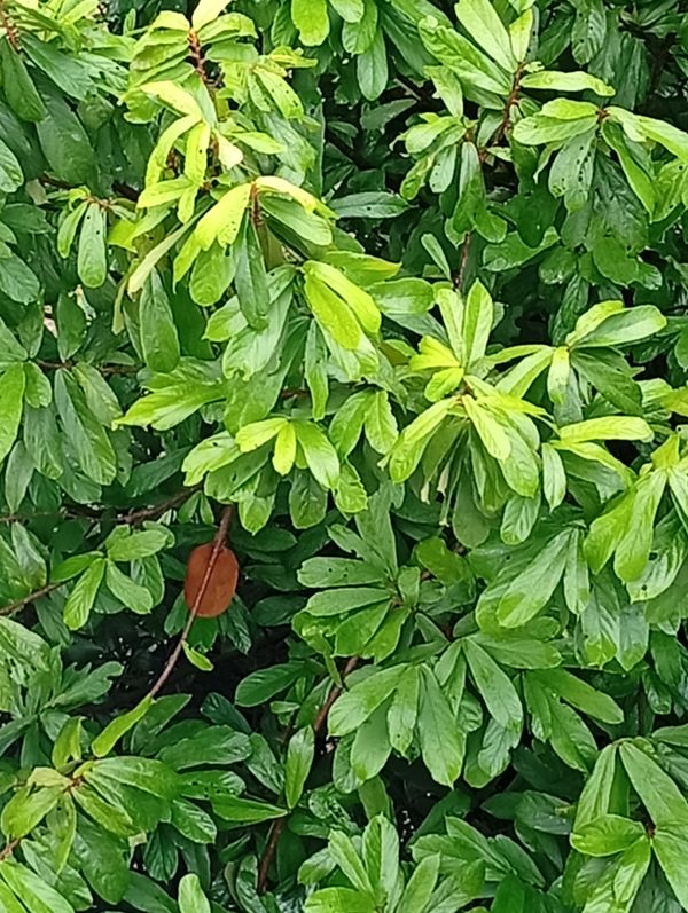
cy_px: 456
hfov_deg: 13.7
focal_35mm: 108
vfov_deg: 18.2
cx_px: 344
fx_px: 2855
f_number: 1.8
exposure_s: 1/132
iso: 51
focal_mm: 3.84
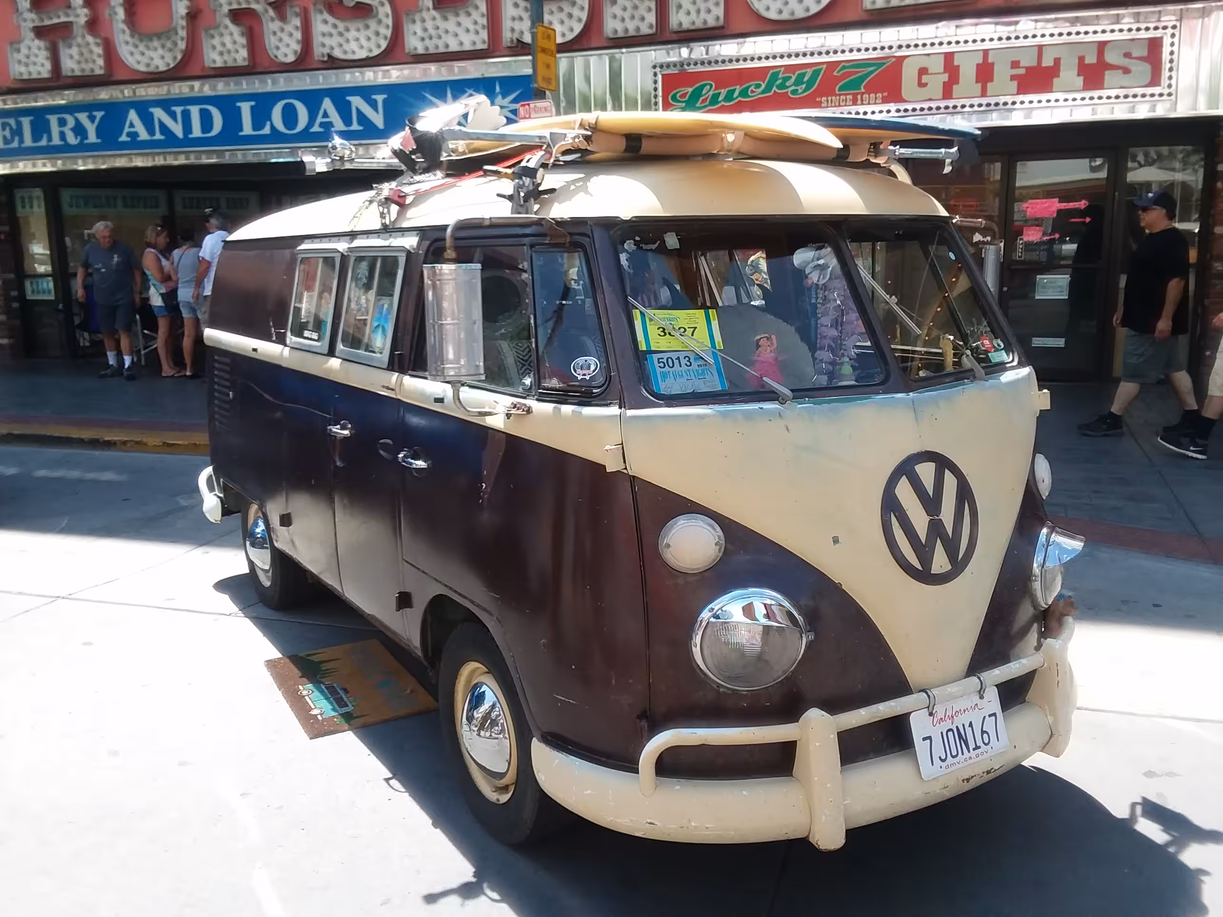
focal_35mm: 29
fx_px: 1025
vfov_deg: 48.2
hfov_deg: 61.7
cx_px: 612
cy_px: 458
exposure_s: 1/519
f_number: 1.9
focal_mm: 2.47
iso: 40
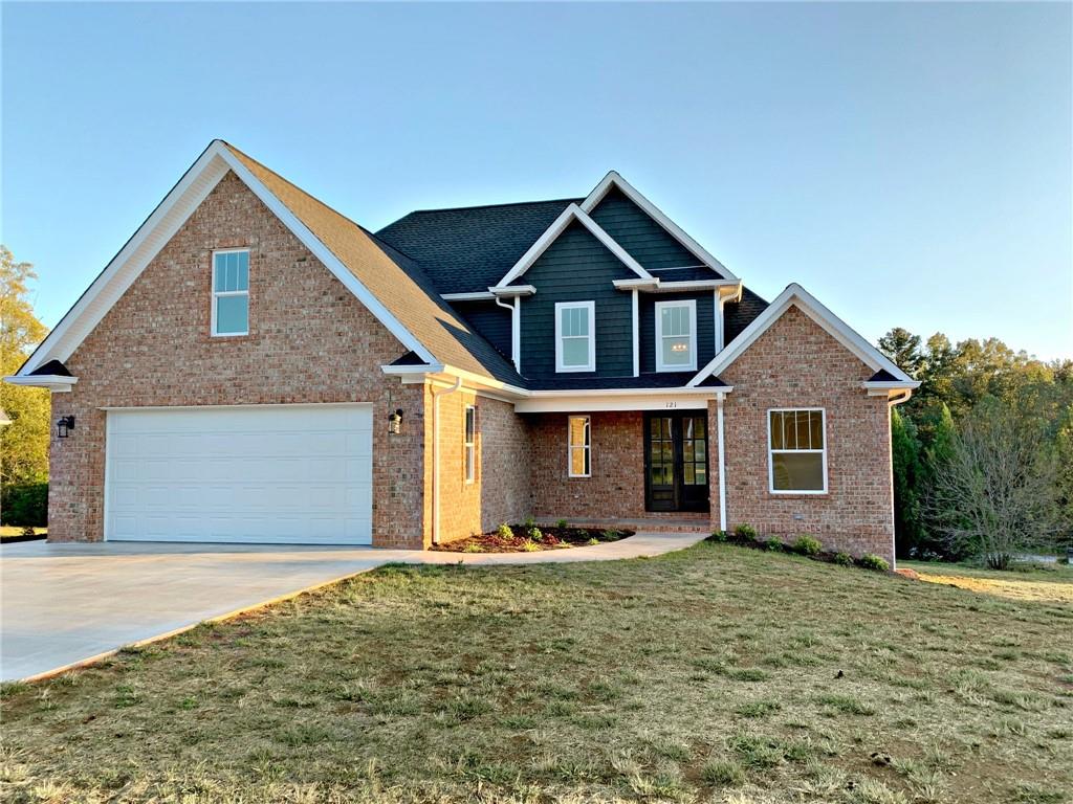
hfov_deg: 67.3
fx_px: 806
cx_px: 536
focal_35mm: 26
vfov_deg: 53.1
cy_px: 402
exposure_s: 1/219
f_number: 1.8
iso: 25
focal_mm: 4.25
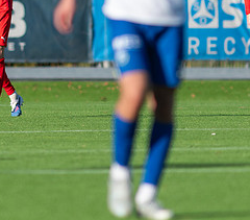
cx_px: -18
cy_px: -5
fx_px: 8924
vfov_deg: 1.4
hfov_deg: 1.6
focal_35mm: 1160
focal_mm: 300
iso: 125
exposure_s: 1/2000
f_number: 3.2
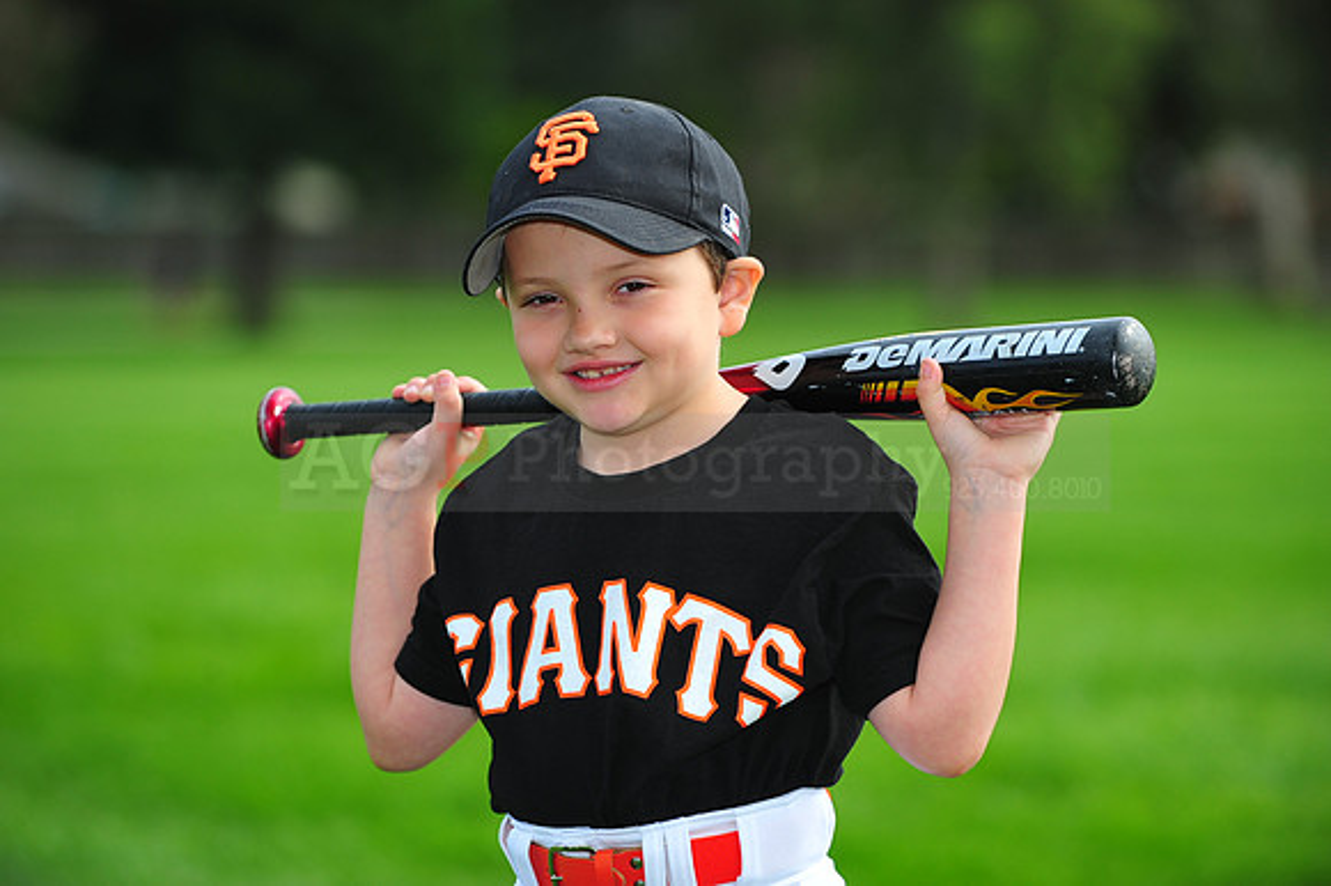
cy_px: 443
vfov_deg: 6.9
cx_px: 666
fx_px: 7390
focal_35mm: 200
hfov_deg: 10.3
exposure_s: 1/1600
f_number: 4.5
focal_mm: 200
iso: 400
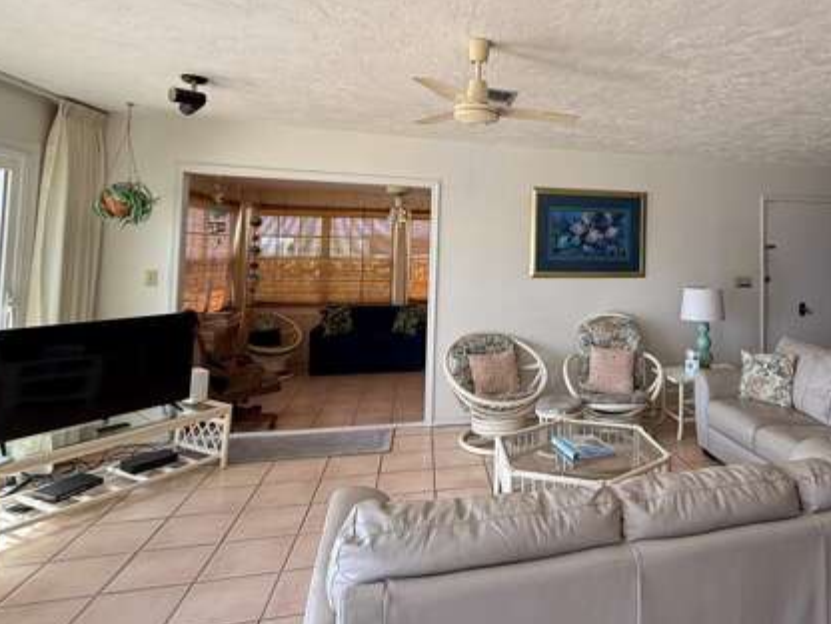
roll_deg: -1.2
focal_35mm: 23
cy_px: 216
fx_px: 552
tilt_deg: +4.1
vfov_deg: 57.8
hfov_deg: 70.4
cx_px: 592
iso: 50
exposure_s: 1/116
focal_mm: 2.22
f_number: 2.2
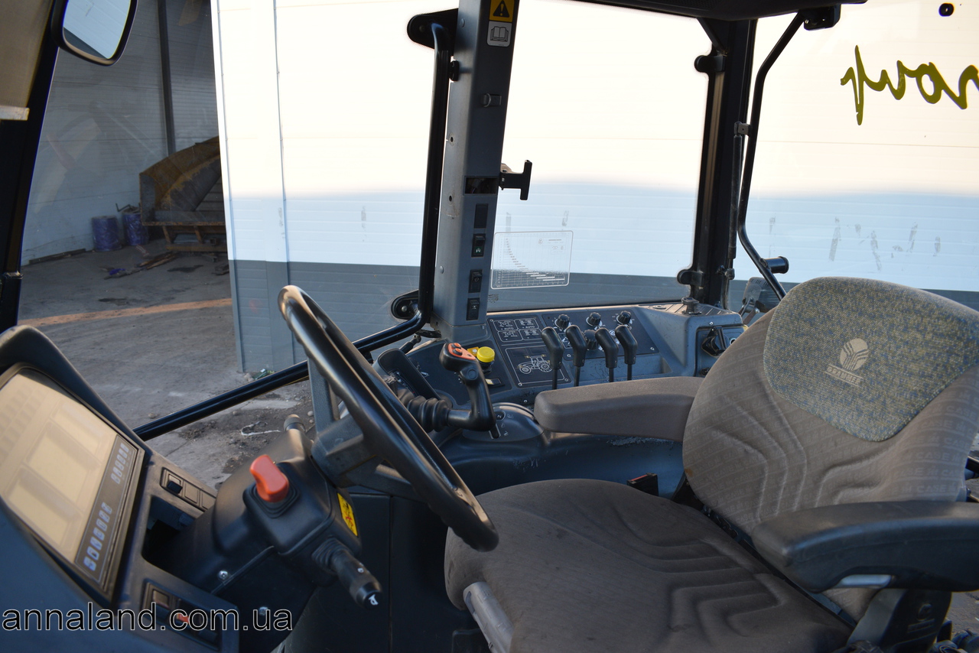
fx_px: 734
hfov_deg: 67.4
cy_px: 326
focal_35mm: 27
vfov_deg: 48.0
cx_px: 490
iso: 400
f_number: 5
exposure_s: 1/100
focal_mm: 18
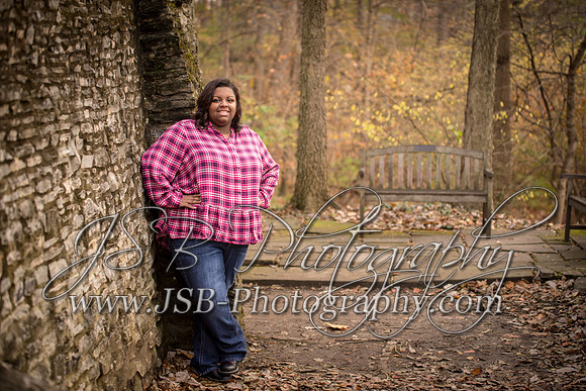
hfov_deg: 28.1
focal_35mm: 72
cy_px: 196
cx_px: 293
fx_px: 1172
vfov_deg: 18.9
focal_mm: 72
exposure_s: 1/125
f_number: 2.8
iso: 200
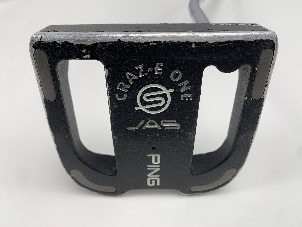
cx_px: 151
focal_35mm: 26
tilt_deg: -45.1
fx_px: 227
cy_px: 114
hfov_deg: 67.3
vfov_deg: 53.1
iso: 25
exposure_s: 1/179
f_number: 1.8
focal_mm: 4.25
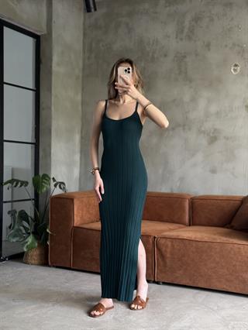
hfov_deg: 30.3
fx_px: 458
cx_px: 124
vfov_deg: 39.6
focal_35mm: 48
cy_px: 165
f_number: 1.78
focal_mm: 6.76
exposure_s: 1/85
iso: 160
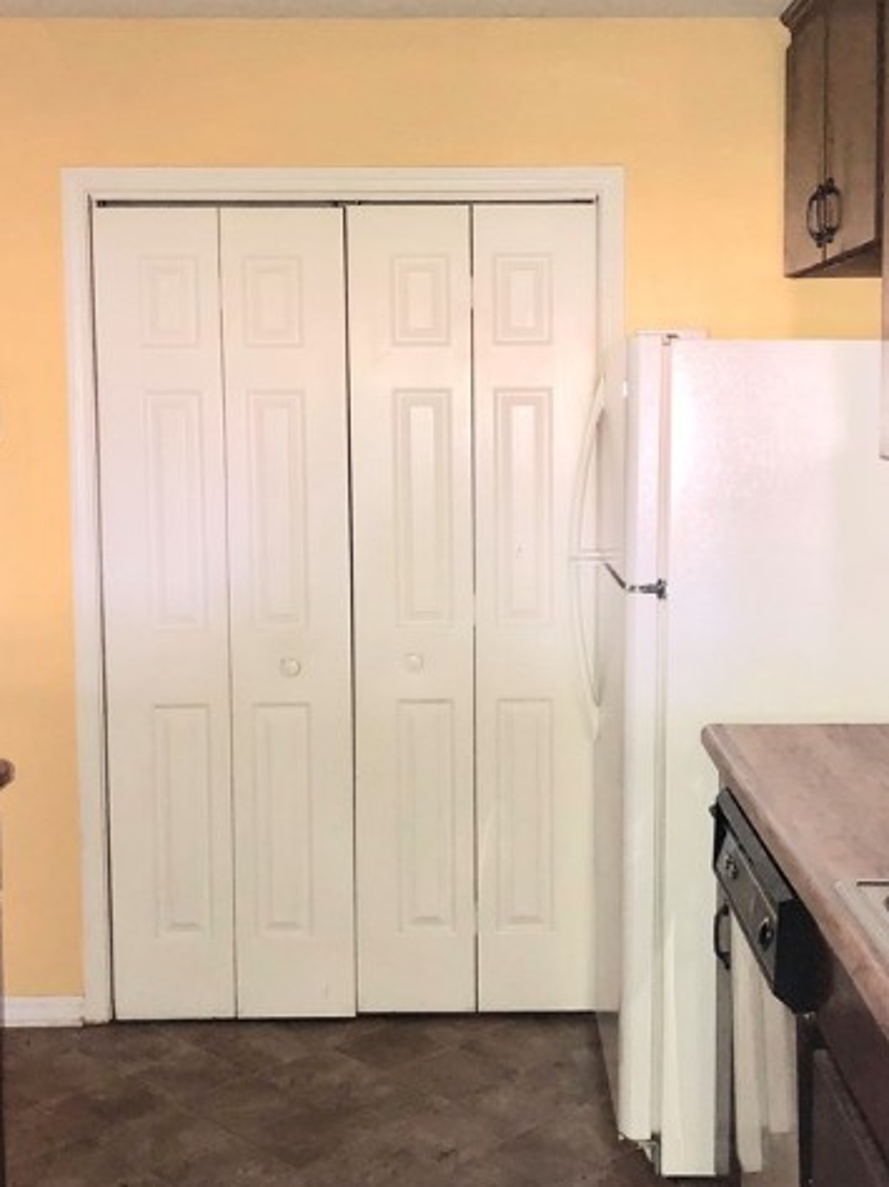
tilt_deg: -3.9
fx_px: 1611
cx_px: 516
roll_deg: +0.2
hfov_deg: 30.8
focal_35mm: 47
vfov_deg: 40.4
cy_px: 558
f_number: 1.8
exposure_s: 1/6
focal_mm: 3.99
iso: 80
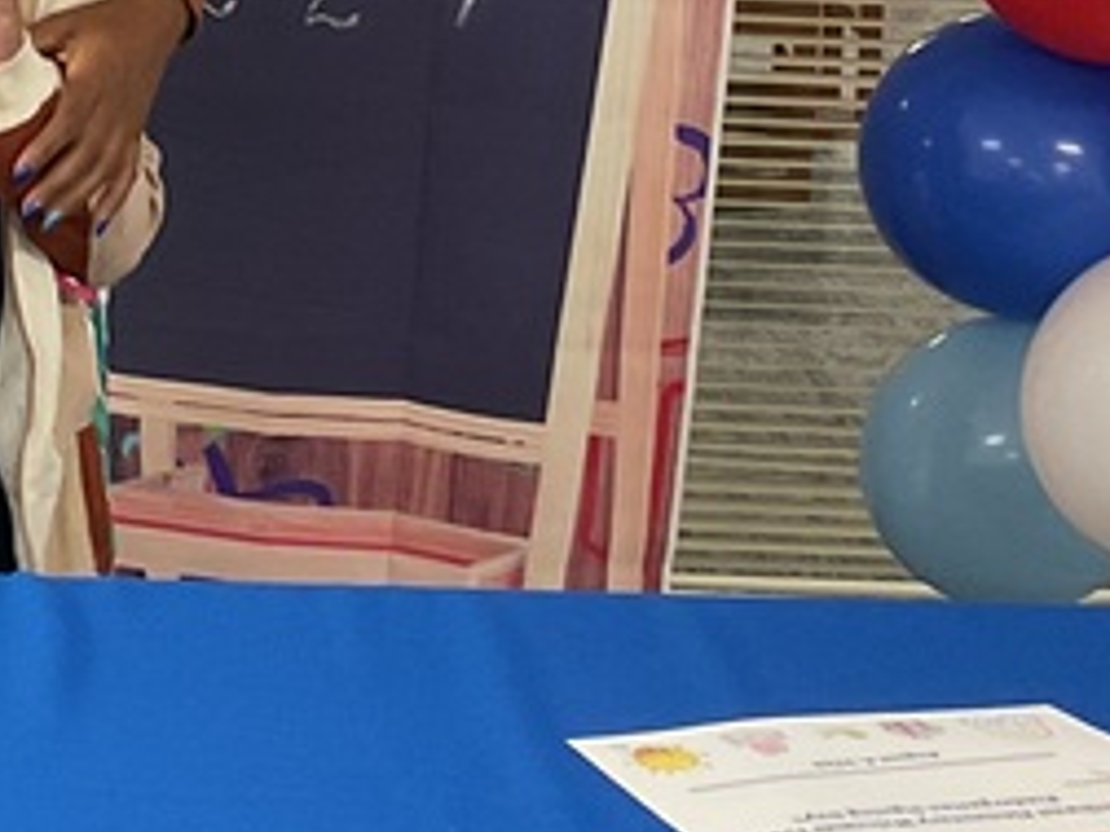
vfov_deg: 12.4
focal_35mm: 118
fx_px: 3784
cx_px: 26
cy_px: 0
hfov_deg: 16.4
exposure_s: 1/40
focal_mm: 3
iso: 200
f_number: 1.8
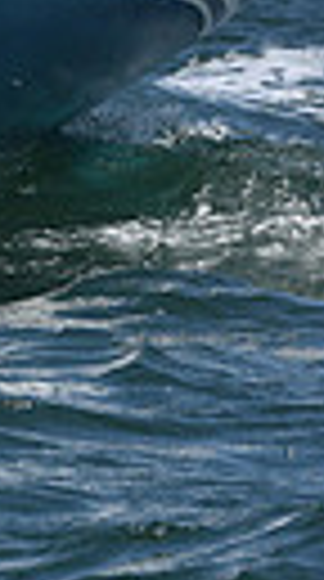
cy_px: -227
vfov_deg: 3.8
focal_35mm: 567
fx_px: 8711
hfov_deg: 2.1
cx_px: -963
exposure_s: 1/1250
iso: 250
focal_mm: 120
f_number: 9
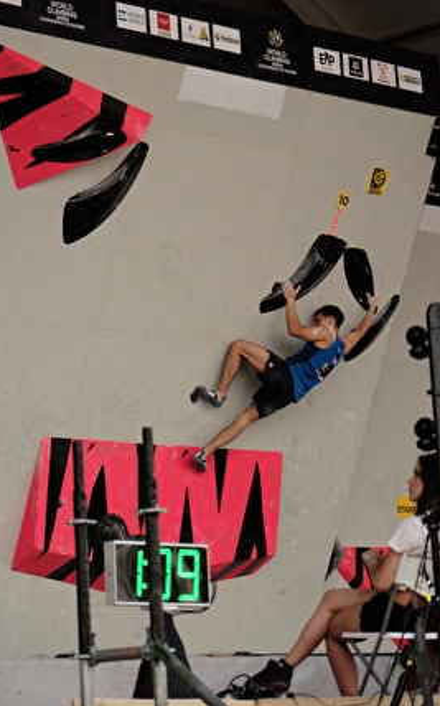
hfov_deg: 10.6
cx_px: 205
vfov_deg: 17.0
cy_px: 353
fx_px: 2363
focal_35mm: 123
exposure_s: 1/680
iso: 800
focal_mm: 80
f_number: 4
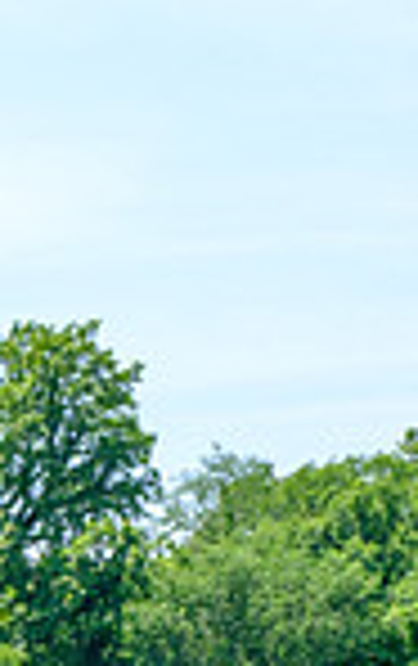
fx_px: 3595
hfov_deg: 6.6
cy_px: 860
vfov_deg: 10.4
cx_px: -198
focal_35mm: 198
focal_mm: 42.5
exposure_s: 1/500
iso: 200
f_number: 5
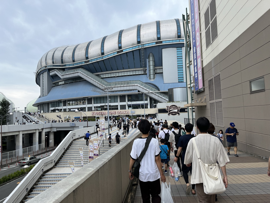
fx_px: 203
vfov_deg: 53.1
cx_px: 135
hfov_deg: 67.3
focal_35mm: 26
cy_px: 102
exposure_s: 1/1776
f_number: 1.6
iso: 50
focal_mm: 5.1
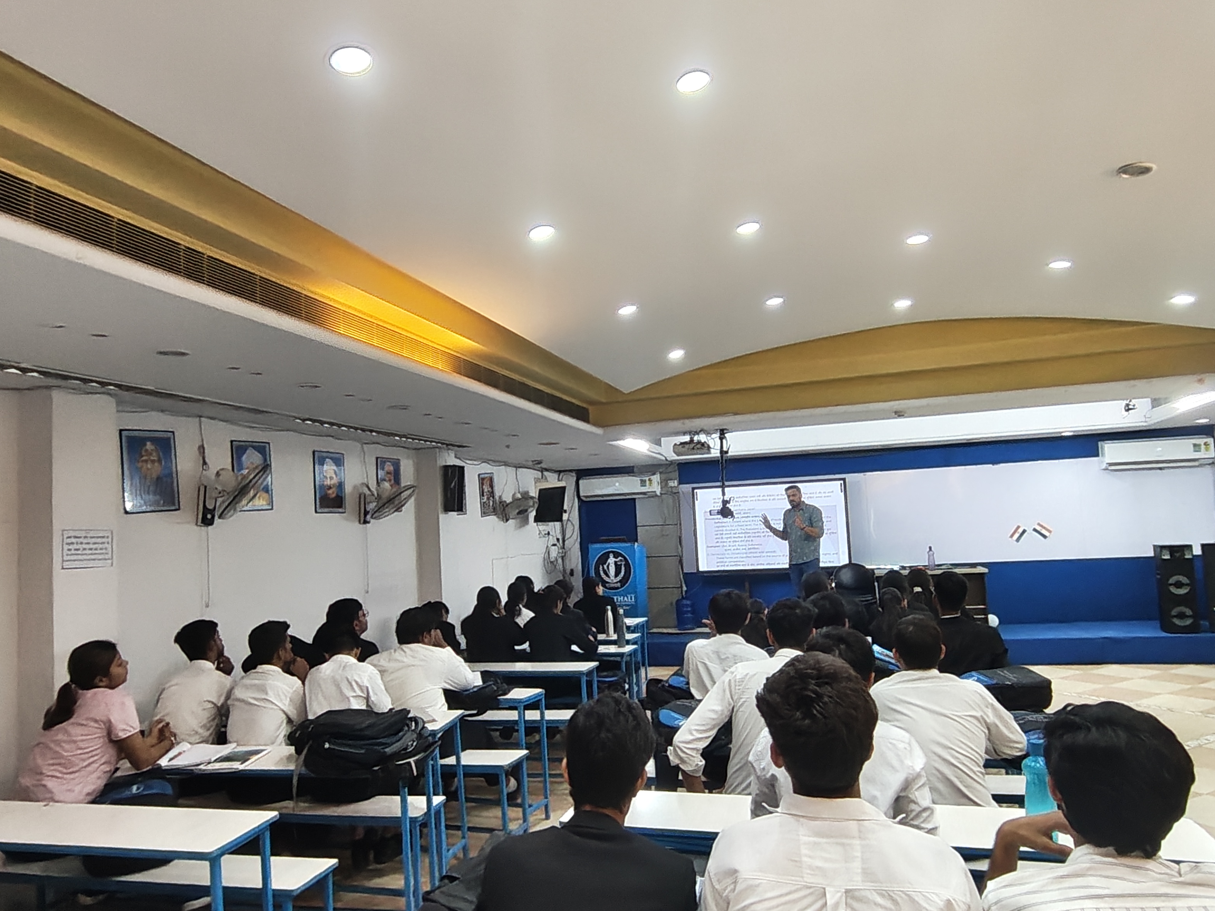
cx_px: 585
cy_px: 447
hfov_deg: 71.6
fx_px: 842
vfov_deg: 56.8
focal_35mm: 24
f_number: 2.2
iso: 561
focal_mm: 1.64
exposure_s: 1/50
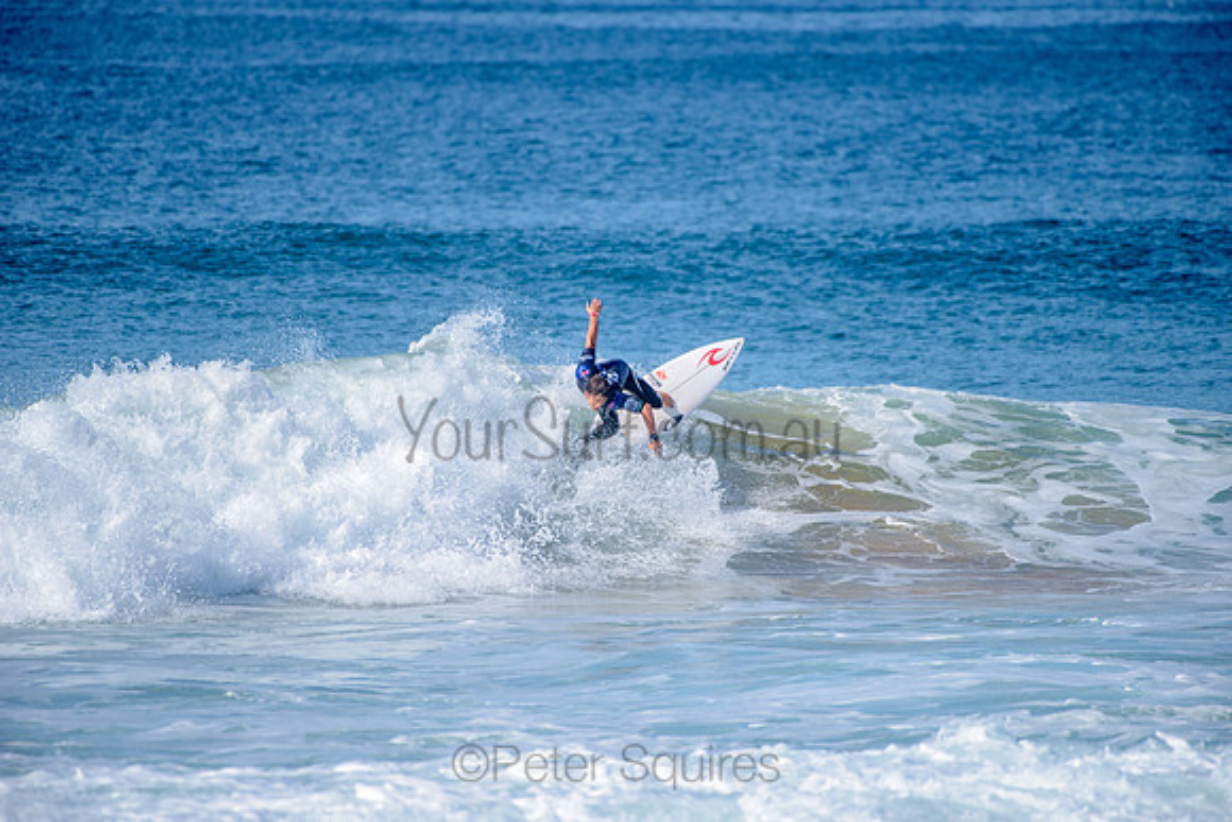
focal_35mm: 500
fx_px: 17114
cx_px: 616
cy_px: 411
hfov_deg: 4.1
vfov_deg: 2.8
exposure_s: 1/2000
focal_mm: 500
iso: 160
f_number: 5.6
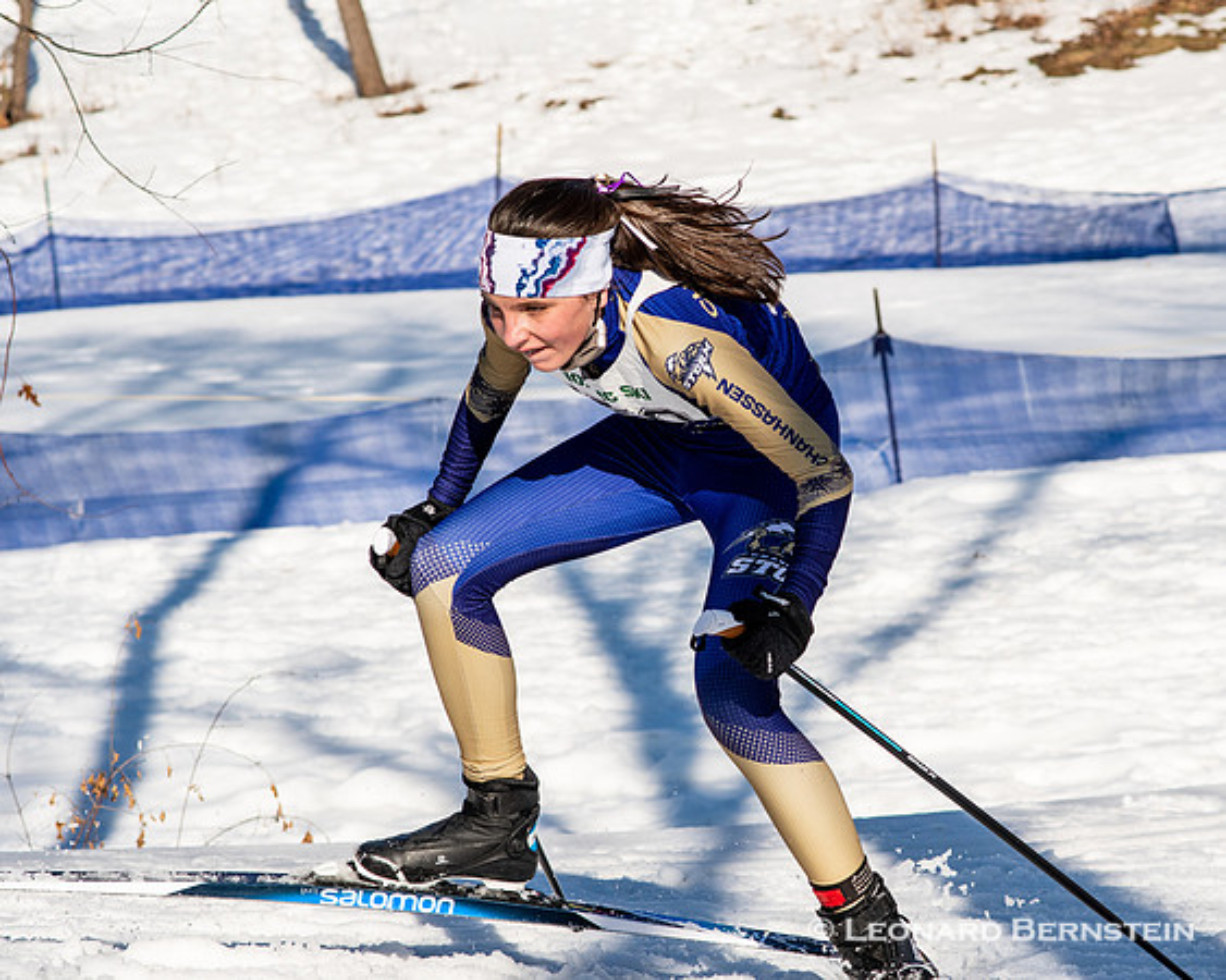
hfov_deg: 13.4
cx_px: 736
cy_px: 490
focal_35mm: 144
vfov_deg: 10.7
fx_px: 5209
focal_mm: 85
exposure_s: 1/2000
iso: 400
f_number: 7.1
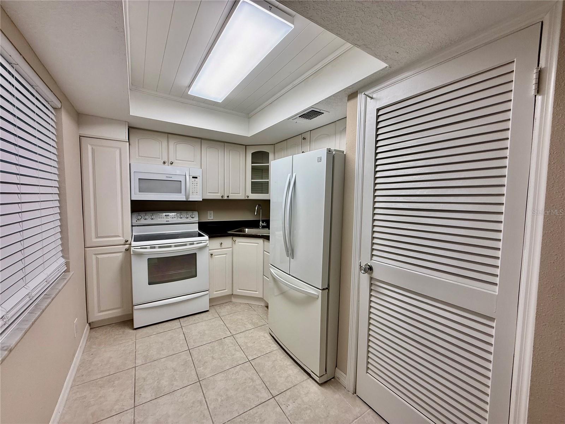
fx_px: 229
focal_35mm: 14
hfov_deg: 102.1
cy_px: 212
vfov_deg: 85.7
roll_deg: -0.7
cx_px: 282
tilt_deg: -3.0
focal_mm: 2.22
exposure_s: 1/120
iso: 100
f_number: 2.2
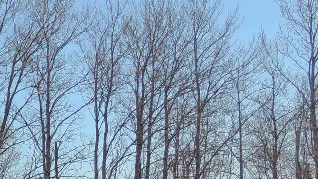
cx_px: -164
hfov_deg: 18.2
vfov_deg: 11.6
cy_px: 168
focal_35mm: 104
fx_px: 877
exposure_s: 1/1250
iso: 100
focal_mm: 5.3
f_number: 3.1
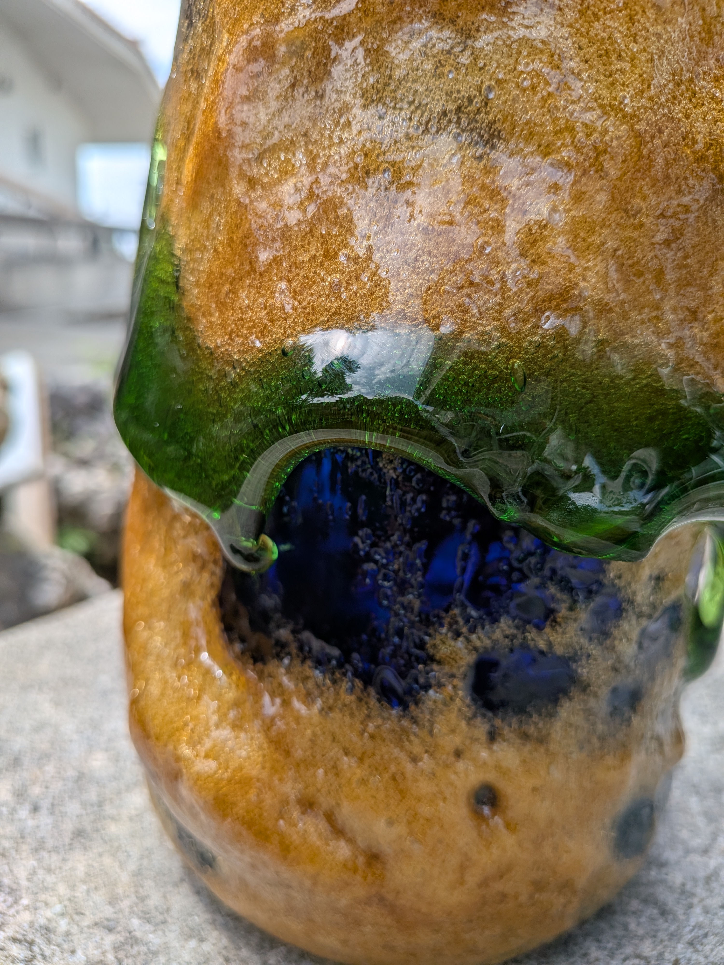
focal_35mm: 24
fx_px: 669
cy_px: 482
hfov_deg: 56.8
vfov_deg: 71.6
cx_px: 362
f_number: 1.7
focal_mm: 4.53
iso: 24
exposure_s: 1/728
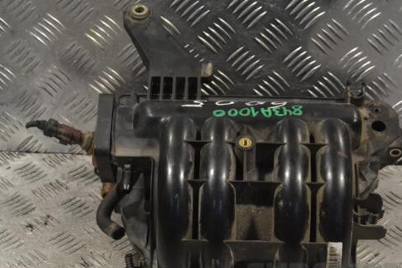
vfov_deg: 15.7
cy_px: 163
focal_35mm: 87
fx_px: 971
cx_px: 231
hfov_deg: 23.4
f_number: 8
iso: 3200
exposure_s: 1/250
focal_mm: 46
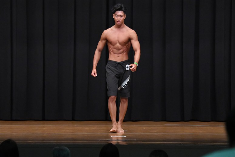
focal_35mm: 217
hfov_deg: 9.5
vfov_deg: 6.3
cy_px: 78
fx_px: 1416
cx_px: 118
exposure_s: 1/400
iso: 8000
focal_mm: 145
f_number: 5.6
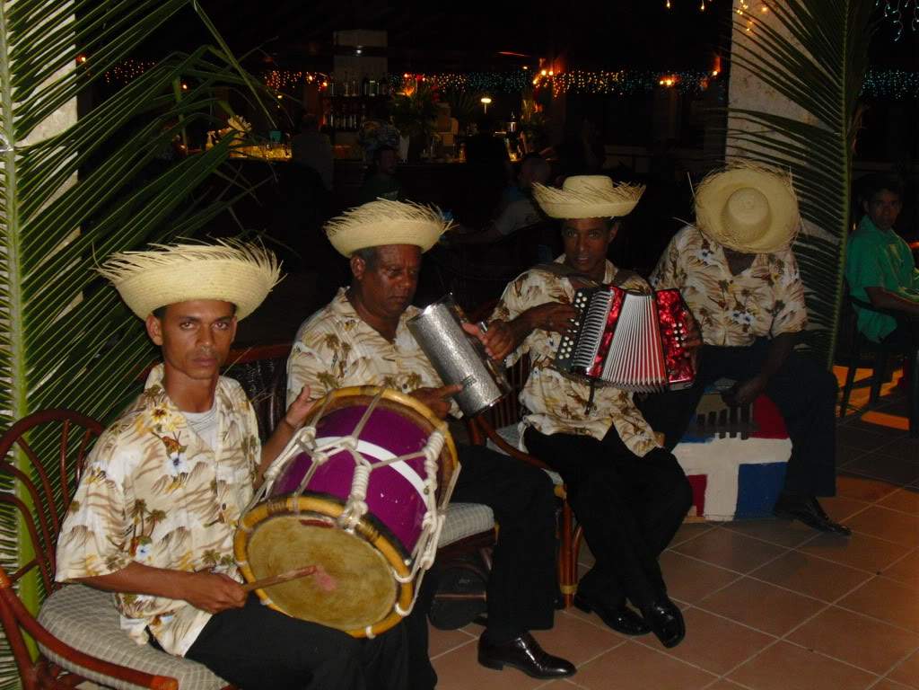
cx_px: 460
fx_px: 1168
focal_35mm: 44
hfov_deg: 42.9
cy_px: 345
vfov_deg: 32.9
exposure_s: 1/60
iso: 400
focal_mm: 7.7
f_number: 3.4
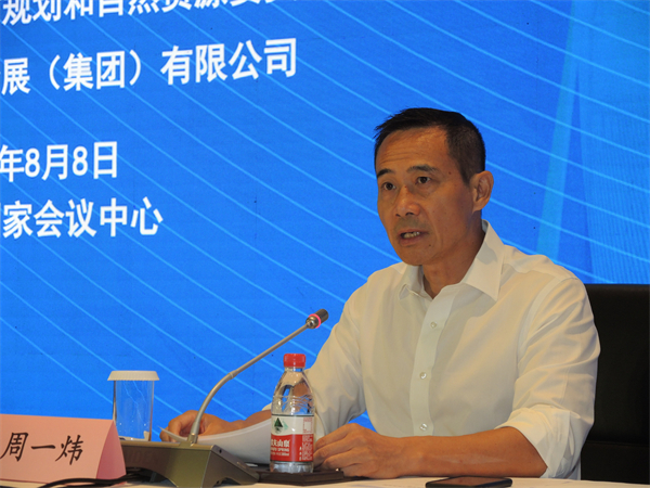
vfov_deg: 14.1
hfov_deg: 18.7
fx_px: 1972
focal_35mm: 105
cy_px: 244
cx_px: 325
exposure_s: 1/80
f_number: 3.5
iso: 320
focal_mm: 22.1
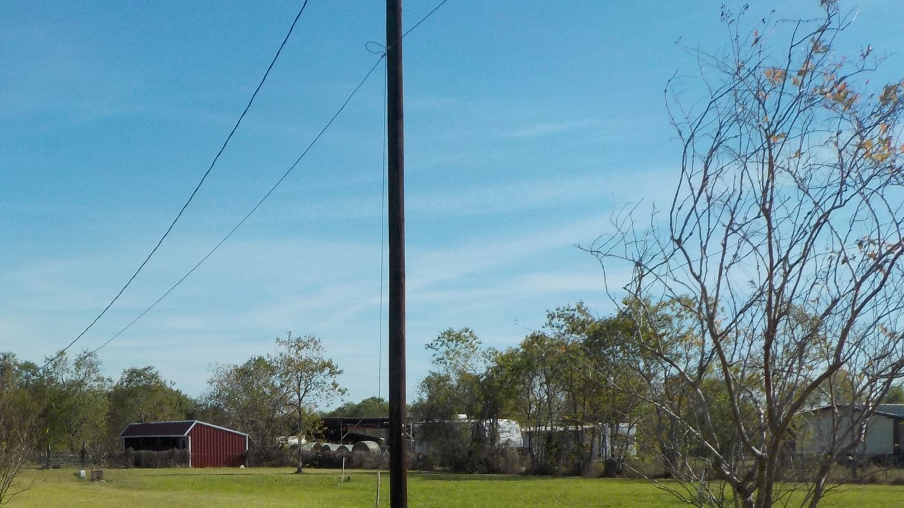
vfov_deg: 23.6
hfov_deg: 41.4
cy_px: 487
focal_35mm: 49
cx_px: 281
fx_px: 1174
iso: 125
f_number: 3.3
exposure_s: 1/2000
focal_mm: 4.1
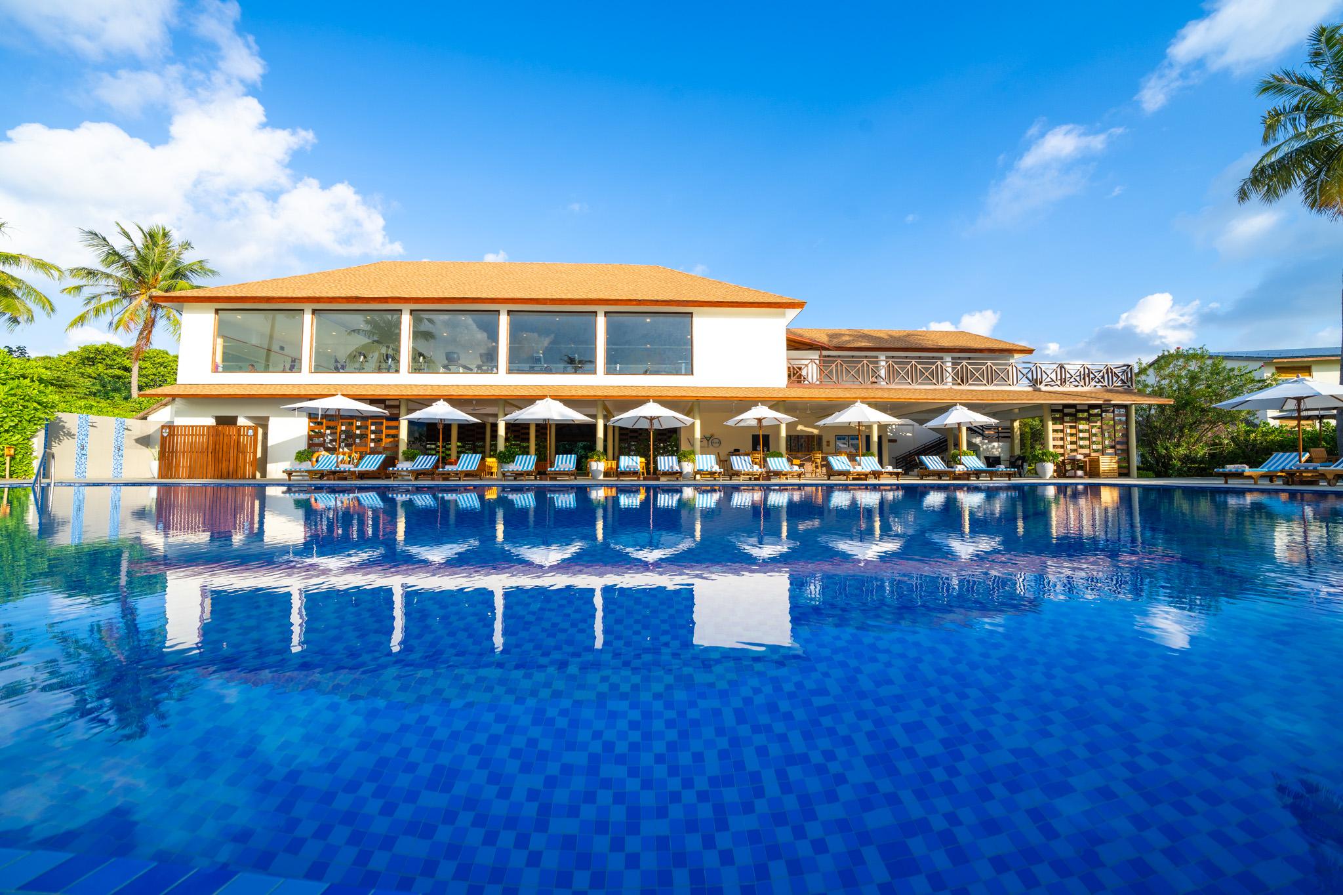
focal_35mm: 12
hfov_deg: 111.3
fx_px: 459
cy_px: 448
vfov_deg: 88.6
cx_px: 672
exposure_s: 1/160
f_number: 8
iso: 100
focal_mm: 12
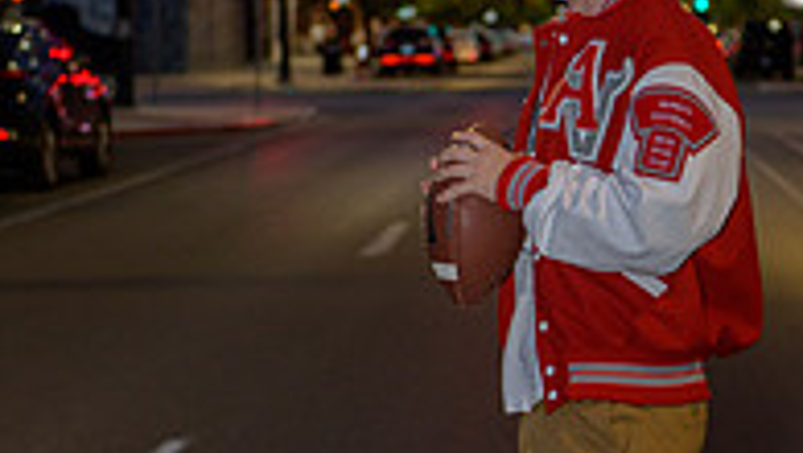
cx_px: 577
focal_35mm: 140
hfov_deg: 15.3
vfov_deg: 8.7
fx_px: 2983
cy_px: 231
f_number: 2.8
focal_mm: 58
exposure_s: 1/80
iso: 250
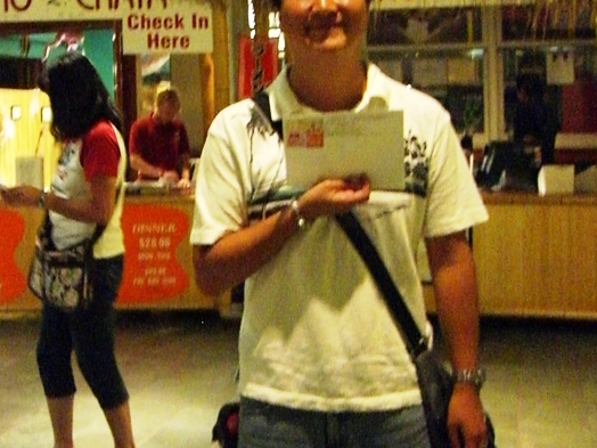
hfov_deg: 32.8
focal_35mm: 58
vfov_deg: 25.2
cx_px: 169
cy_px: 171
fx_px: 1000
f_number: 2.7
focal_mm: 6.2
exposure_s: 1/15
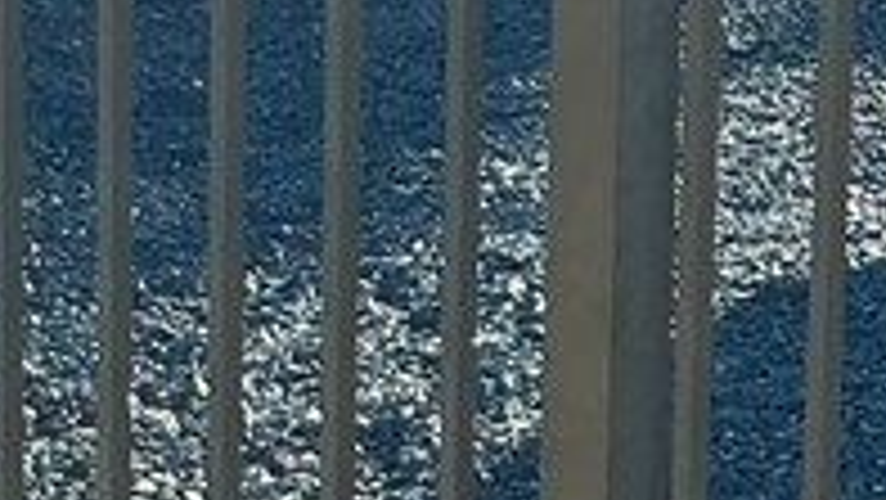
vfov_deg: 7.3
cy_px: -149
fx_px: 3854
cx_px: 2037
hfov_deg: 11.2
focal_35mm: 164
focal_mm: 3
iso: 25
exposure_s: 1/568
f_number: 1.8
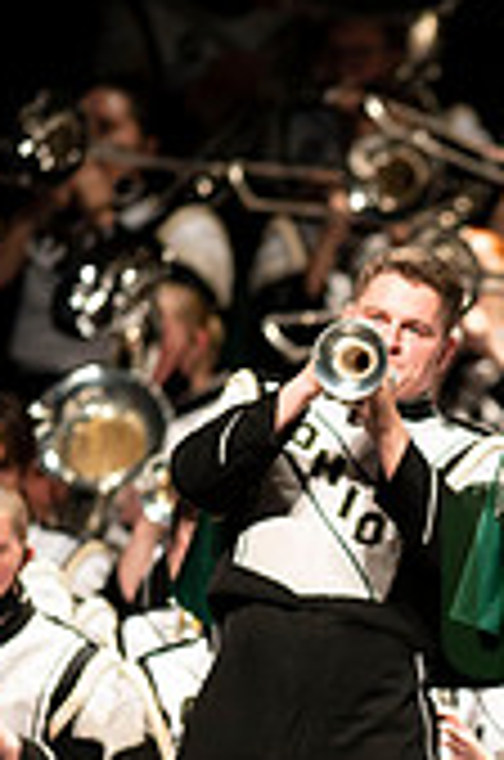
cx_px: 641
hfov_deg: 1.7
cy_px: 607
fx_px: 16826
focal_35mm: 798
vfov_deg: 2.6
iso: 3200
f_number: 2.8
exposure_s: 1/500
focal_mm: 300
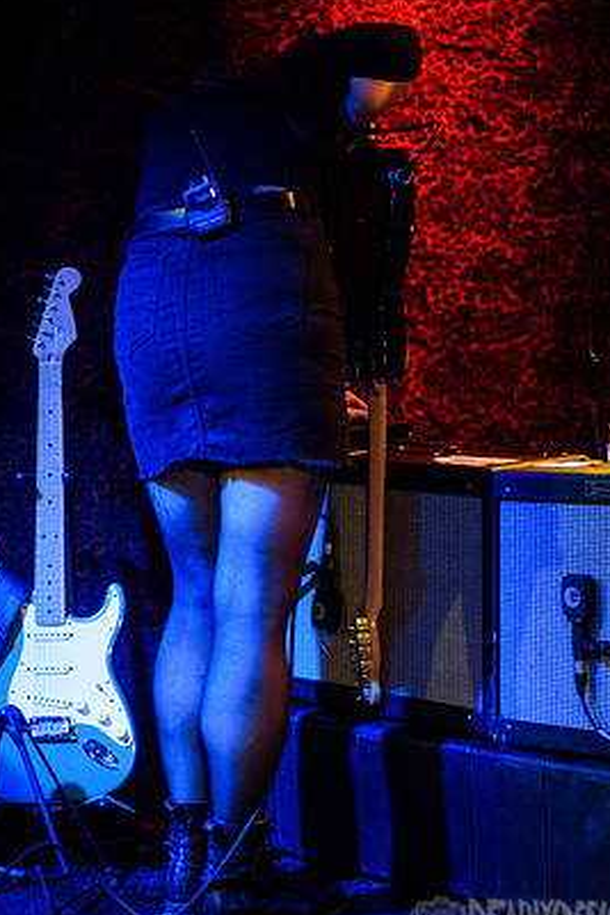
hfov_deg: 15.2
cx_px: 331
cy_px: 462
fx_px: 2285
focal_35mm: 90
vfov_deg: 22.6
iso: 3200
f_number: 3.2
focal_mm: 80
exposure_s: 1/80
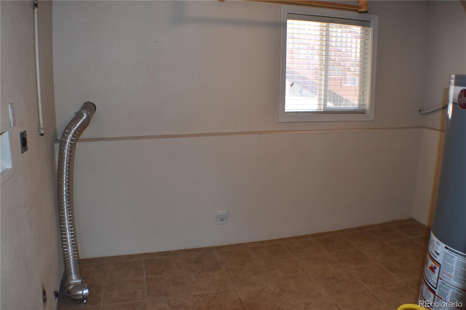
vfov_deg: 35.5
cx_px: 233
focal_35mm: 38
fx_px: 485
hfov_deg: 51.3
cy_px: 155
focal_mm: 25
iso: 800
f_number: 5.6
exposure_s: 1/125
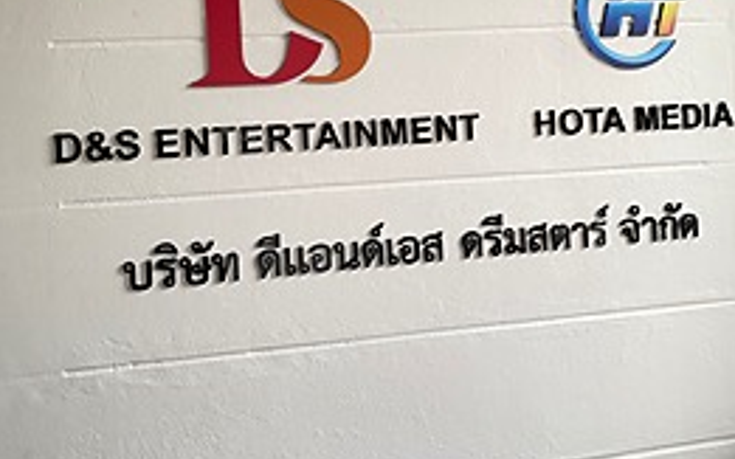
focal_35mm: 37
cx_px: 368
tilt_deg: +1.2
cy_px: 113
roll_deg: +2.8
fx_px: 741
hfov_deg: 52.8
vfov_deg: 33.7
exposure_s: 1/65
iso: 125
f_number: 1.8
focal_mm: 4.25
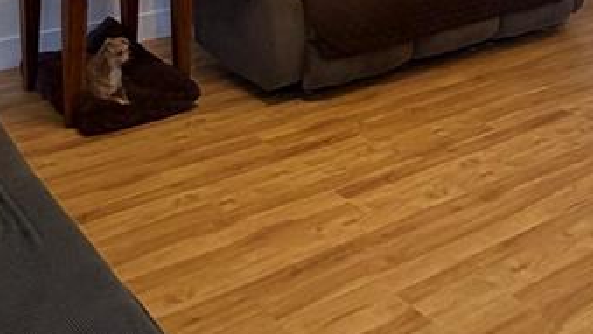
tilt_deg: +1.5
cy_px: -227
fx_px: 849
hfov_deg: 38.5
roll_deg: +0.0
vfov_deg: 18.5
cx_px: 294
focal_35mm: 54
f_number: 2.2
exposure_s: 1/60
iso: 320
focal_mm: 2.22
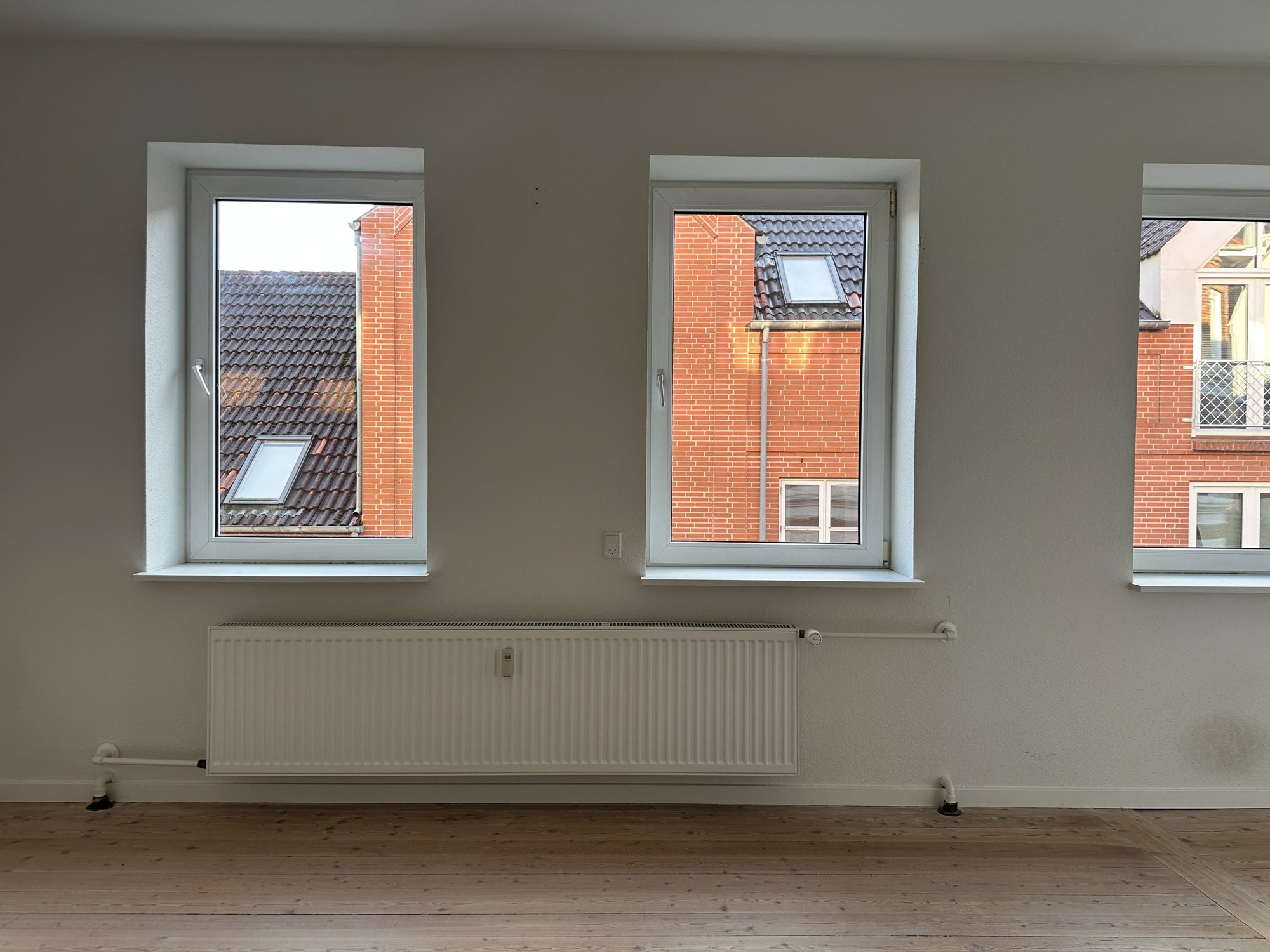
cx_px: 635
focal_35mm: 24
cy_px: 476
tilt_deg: -0.8
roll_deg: -0.5
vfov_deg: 56.8
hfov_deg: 71.6
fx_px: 881
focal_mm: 6.86
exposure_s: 1/100
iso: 64
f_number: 1.78
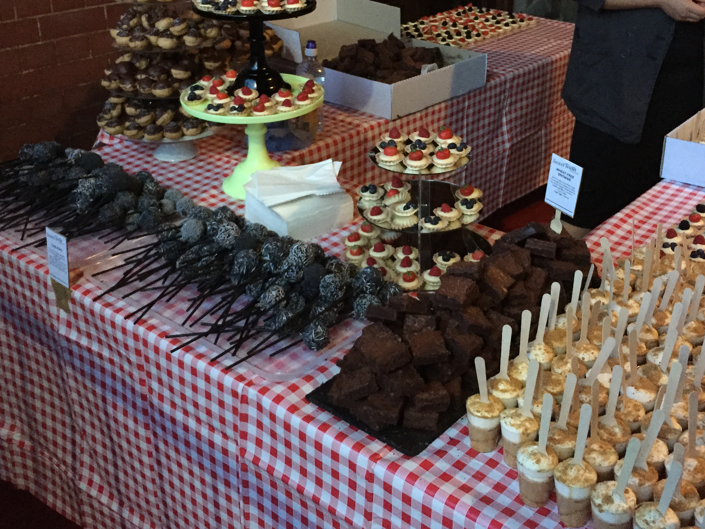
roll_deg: -0.5
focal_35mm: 41
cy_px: 160
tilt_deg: -20.7
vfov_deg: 34.7
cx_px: 377
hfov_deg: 45.7
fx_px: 835
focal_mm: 4.15
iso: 320
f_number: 2.2
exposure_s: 1/15
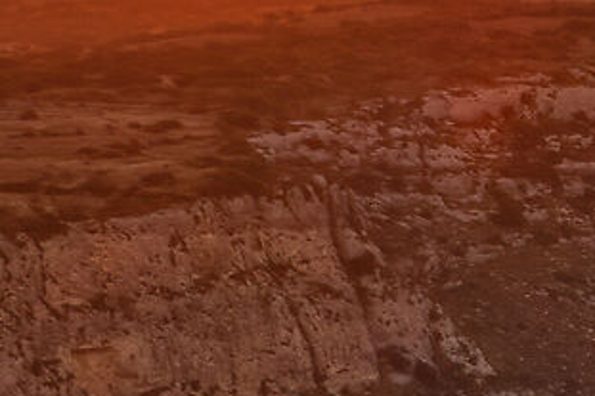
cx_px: 1974
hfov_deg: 9.0
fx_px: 2808
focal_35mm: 170
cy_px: 470
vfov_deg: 8.0
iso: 100
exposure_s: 1/640
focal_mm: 8.38
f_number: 2.8
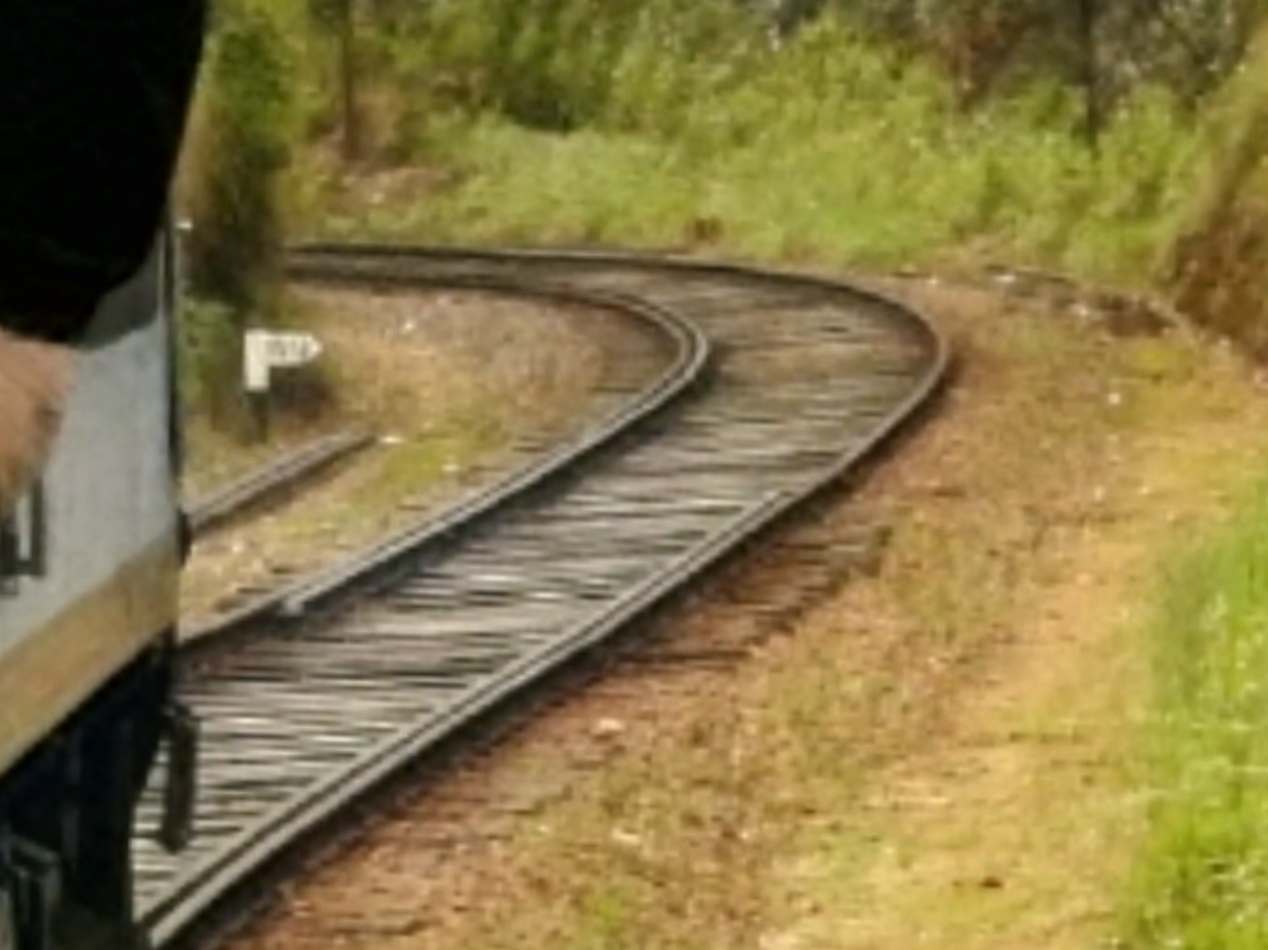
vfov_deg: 5.0
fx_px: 10802
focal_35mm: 295
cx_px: 737
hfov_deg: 6.7
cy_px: 340
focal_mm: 8.1
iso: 360
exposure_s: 1/250
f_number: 4
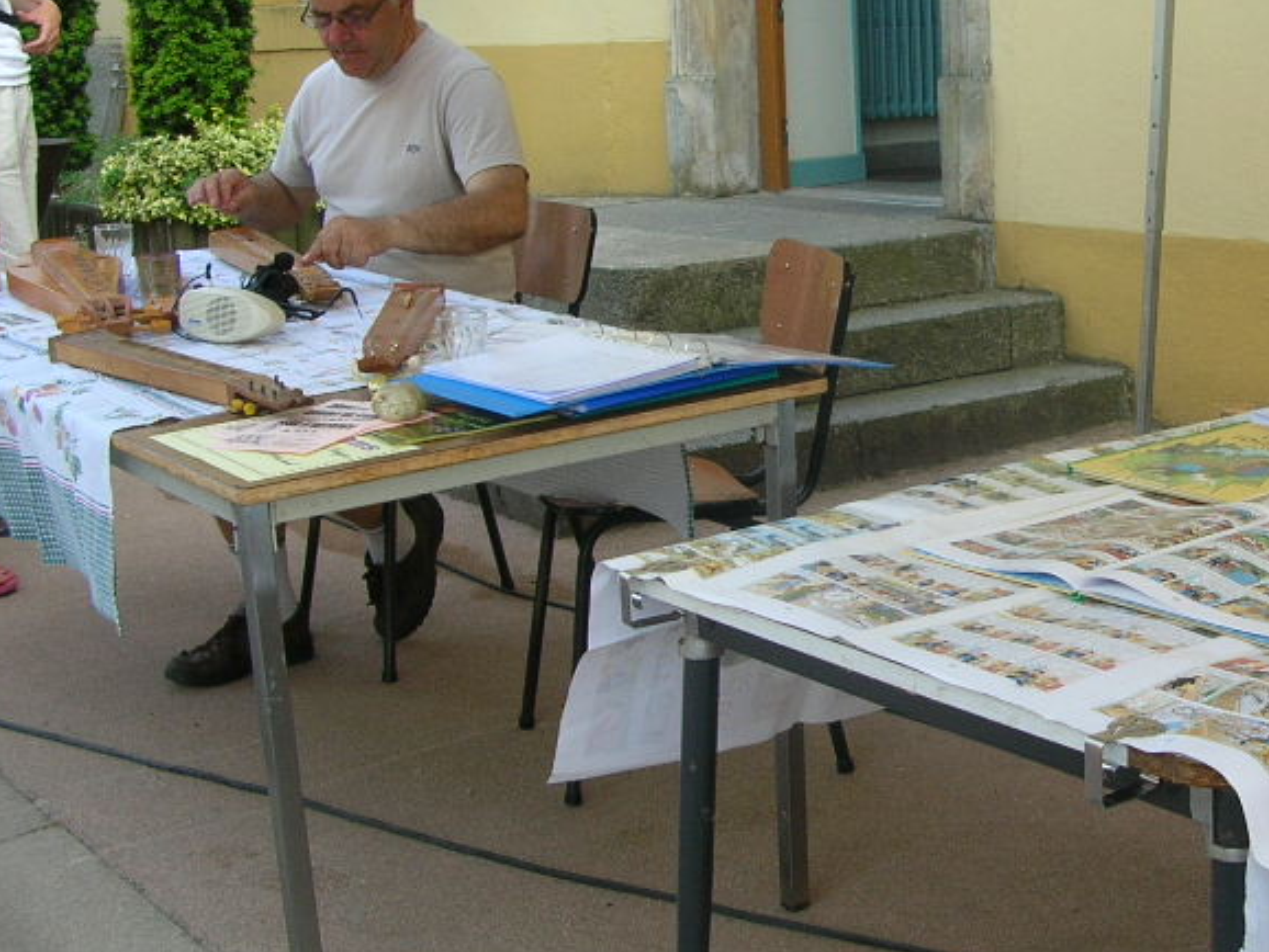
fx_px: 2274
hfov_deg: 30.4
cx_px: 1032
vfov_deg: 23.6
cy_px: 397
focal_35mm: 62
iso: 50
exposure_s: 1/132
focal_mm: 5.8
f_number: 2.8
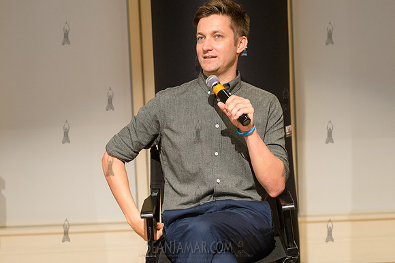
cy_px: 132
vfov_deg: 17.1
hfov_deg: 25.4
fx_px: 878
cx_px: 198
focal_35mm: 80
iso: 2500
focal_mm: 80
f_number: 4
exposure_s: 1/250
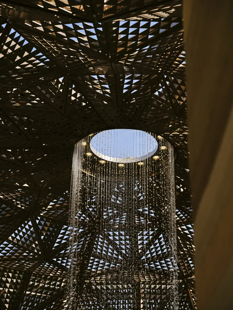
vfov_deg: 24.7
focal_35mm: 79
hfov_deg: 18.7
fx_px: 709
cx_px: 116
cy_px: 155
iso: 400
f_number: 5.6
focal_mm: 100
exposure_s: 1/500
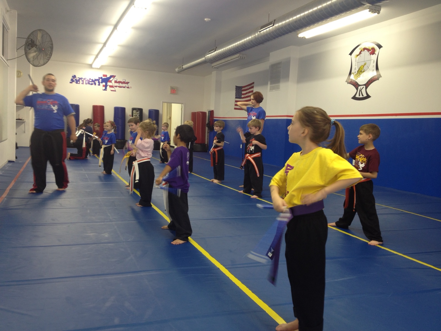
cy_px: 166
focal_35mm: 35
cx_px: 220
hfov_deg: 52.6
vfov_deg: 40.7
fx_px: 446
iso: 50
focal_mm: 4.28
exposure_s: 1/20
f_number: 2.4
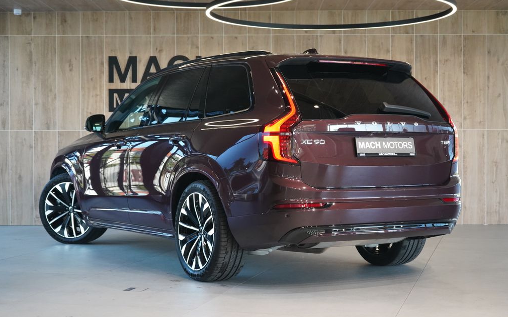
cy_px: 162
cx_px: 256
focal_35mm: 61
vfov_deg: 21.3
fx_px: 844
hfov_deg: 33.5
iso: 5000
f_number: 5
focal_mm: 59
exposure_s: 1/160
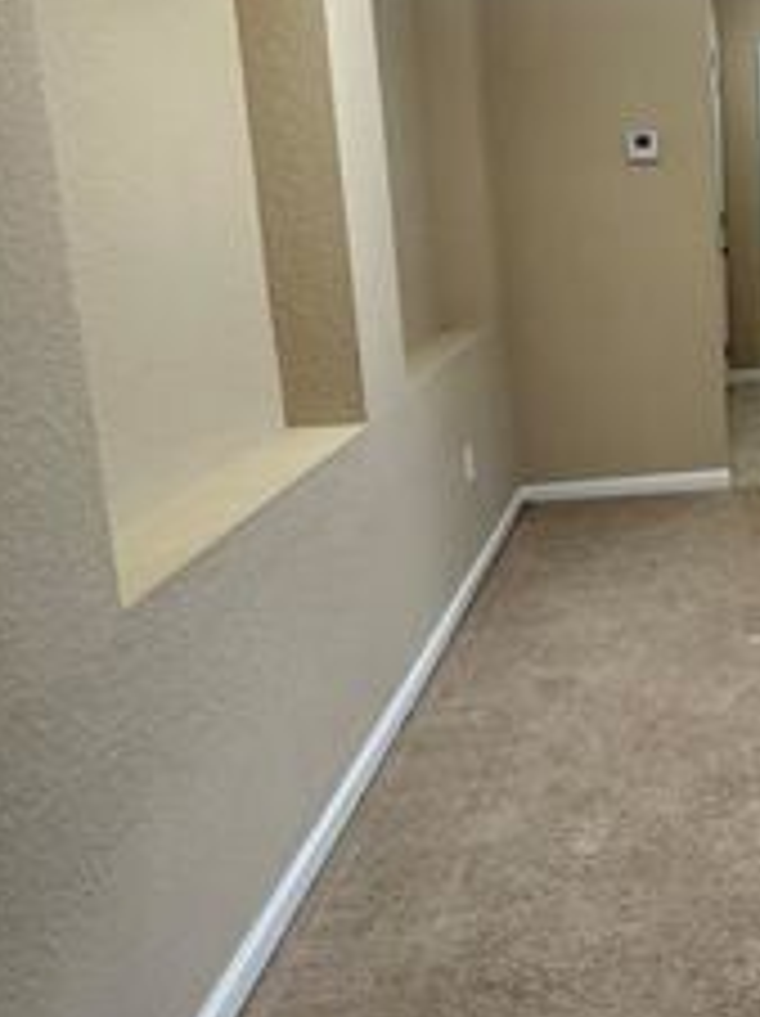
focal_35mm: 33
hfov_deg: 35.5
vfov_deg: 53.6
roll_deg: +1.7
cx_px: 870
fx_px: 968
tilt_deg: -8.8
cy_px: 292
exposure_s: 1/60
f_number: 2.2
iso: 200
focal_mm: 2.22
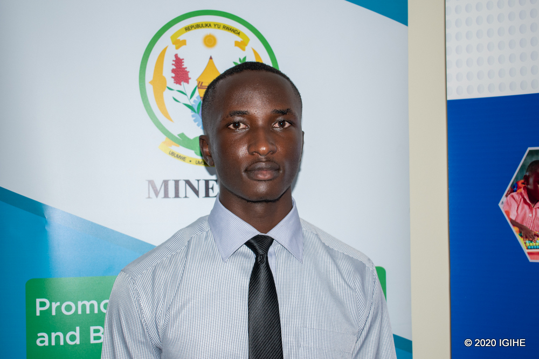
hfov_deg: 36.9
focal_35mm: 54
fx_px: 809
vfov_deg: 25.1
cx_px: 270
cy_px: 180
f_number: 4.8
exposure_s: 1/50
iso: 250
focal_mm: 36
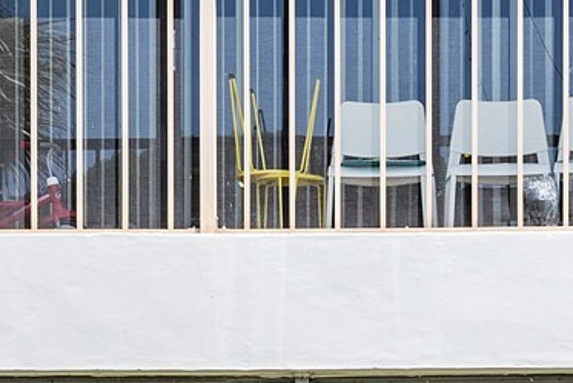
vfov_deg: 8.4
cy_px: 637
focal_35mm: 159
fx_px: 2532
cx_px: 452
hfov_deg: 12.9
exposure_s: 1/125
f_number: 10
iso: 100
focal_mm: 35
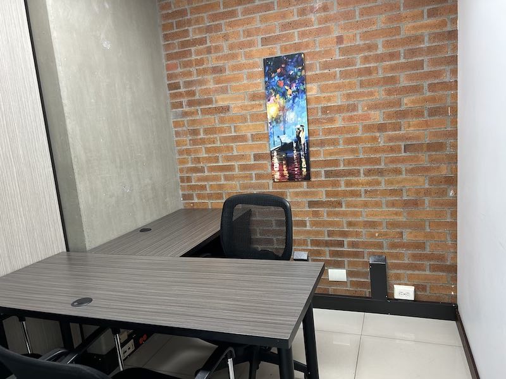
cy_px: 190
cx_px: 253
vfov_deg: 53.1
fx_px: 380
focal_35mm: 26
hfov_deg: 67.3
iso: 100
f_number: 1.5
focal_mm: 5.7
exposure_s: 1/60
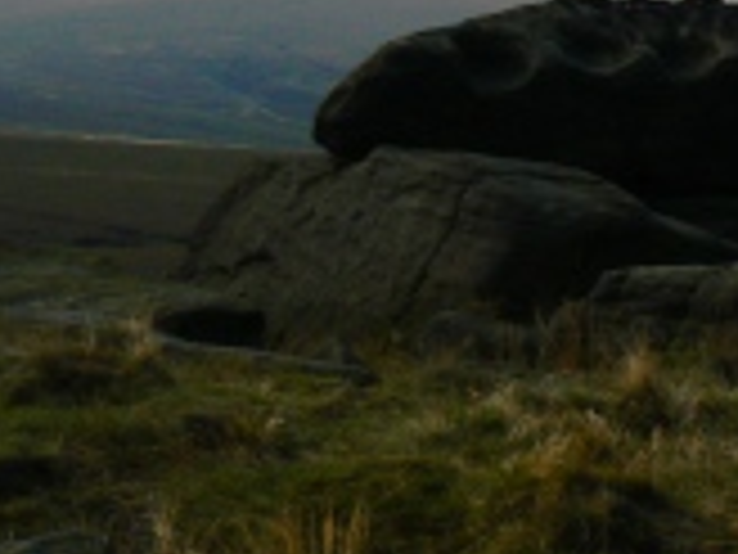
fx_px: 2025
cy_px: 23
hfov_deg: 19.1
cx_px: 963
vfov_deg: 15.3
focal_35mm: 95
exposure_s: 1/400
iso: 80
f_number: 8
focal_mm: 6
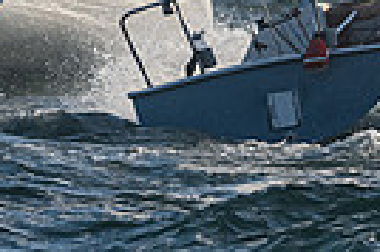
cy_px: -266
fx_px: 11238
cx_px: 149
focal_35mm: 1066
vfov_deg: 1.3
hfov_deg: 1.9
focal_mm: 195
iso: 400
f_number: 6.3
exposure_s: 1/3200
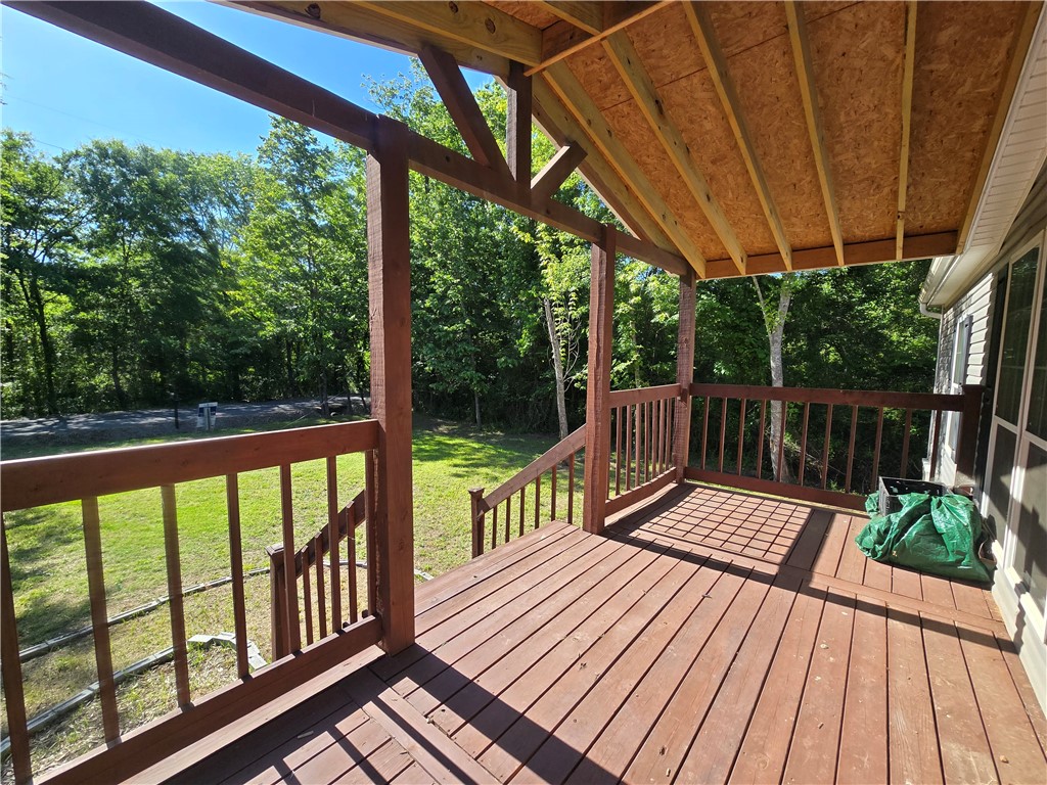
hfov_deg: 106.2
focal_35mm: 13
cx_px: 524
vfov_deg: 89.9
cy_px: 392
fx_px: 393
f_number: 2.2
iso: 50
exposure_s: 1/876
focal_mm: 2.2
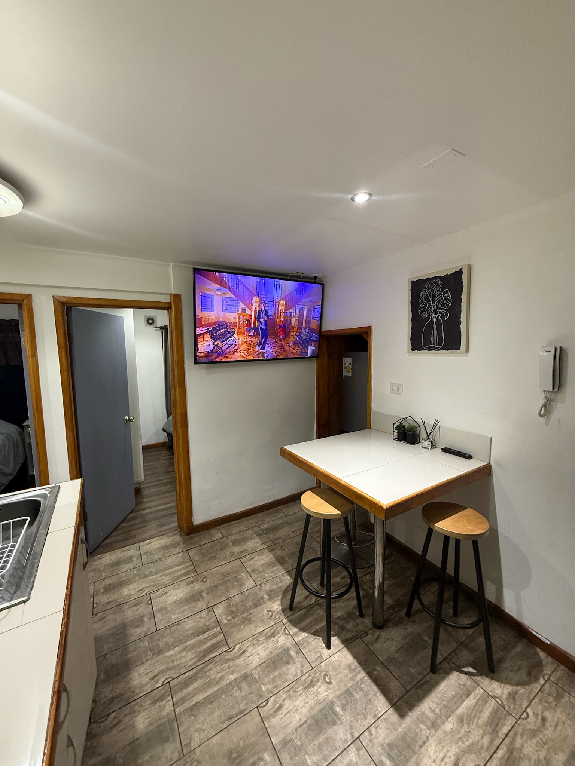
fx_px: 310
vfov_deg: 102.1
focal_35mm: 14
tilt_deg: -4.6
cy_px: 383
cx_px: 288
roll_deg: +1.7
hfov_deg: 85.7
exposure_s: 1/60
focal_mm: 2.22
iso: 320
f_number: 2.2
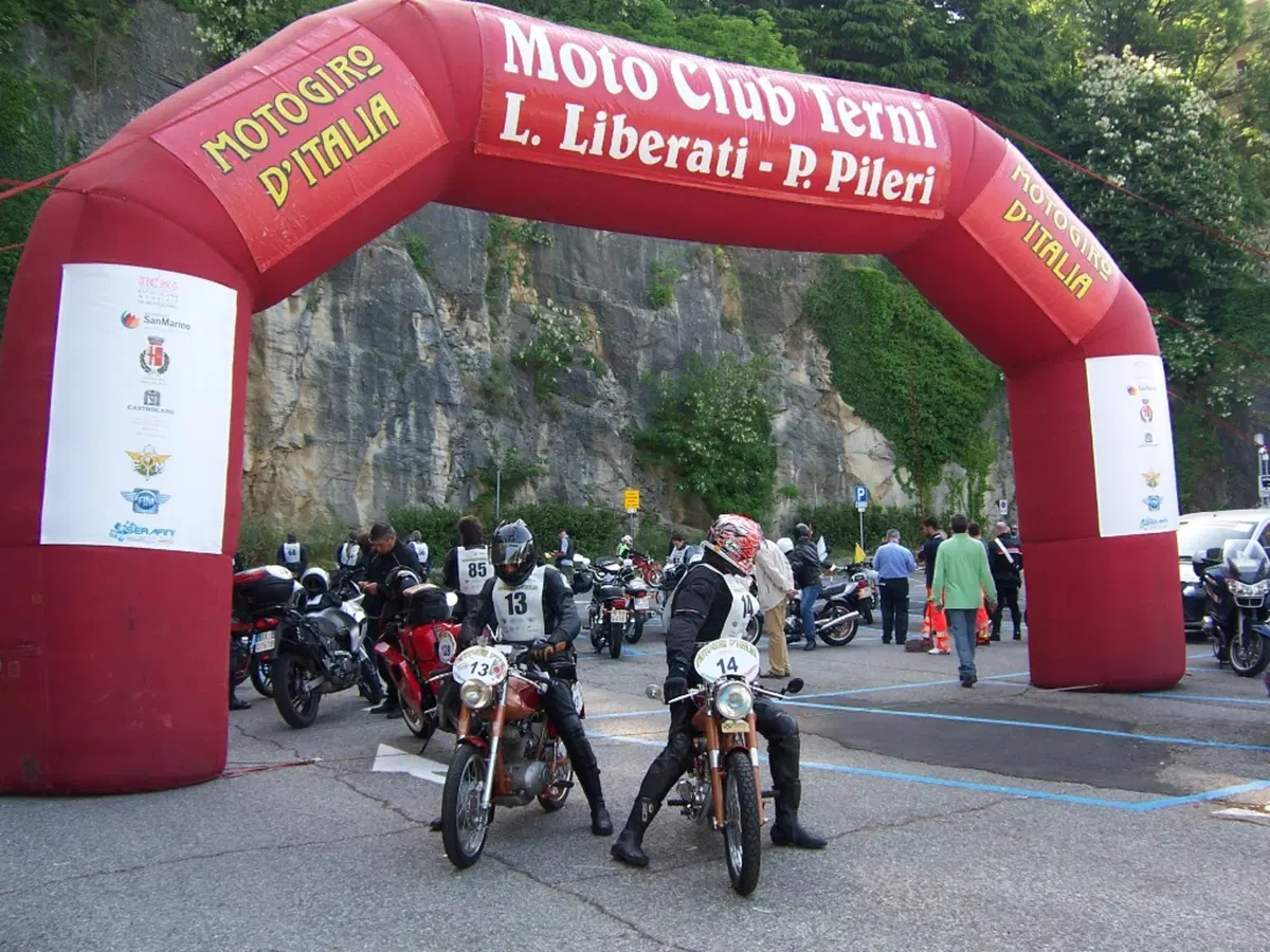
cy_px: 476
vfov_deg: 42.9
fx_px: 1211
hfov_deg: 55.4
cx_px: 635
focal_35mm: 33
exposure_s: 1/90
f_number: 3.4
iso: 80
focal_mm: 5.5
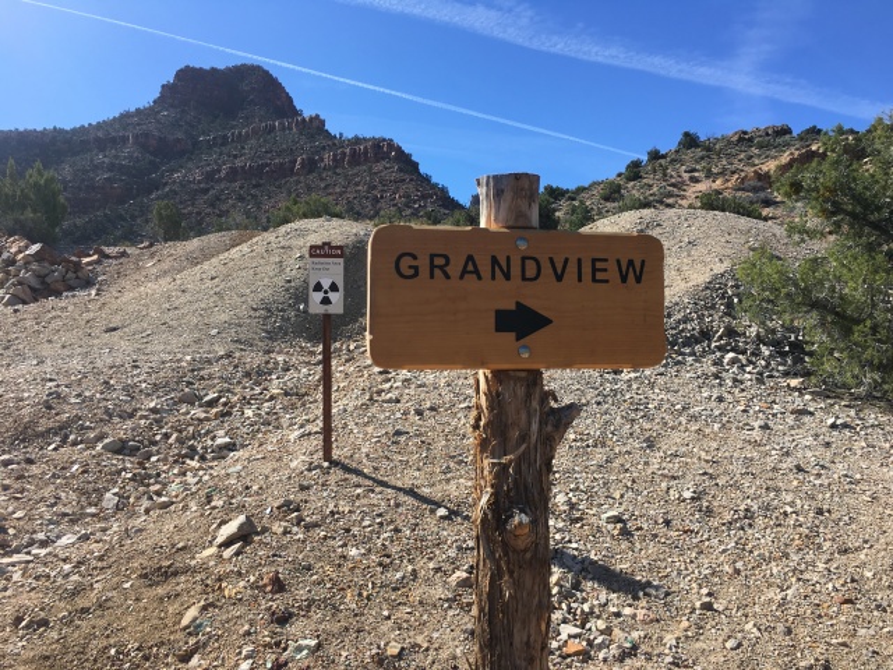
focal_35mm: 29
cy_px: 335
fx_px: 748
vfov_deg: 48.2
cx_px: 446
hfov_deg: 61.7
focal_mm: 4.15
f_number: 2.2
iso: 25
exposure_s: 1/1115
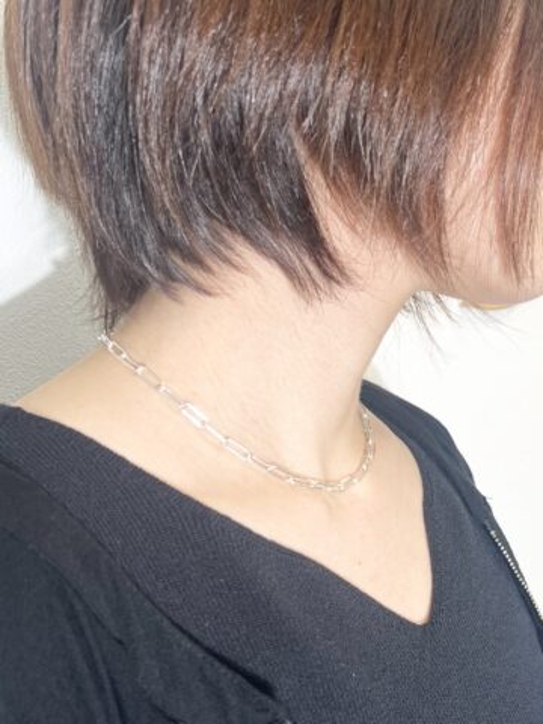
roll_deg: +0.7
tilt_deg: -16.3
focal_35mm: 26
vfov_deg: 67.3
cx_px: 272
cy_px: 362
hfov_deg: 53.1
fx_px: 544
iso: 50
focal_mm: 5.7
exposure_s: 1/344
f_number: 1.5
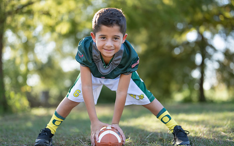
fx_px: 376
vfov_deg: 22.0
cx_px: 118
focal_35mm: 59
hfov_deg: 34.6
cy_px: 75
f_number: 1.2
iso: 100
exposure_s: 1/1250
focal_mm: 50
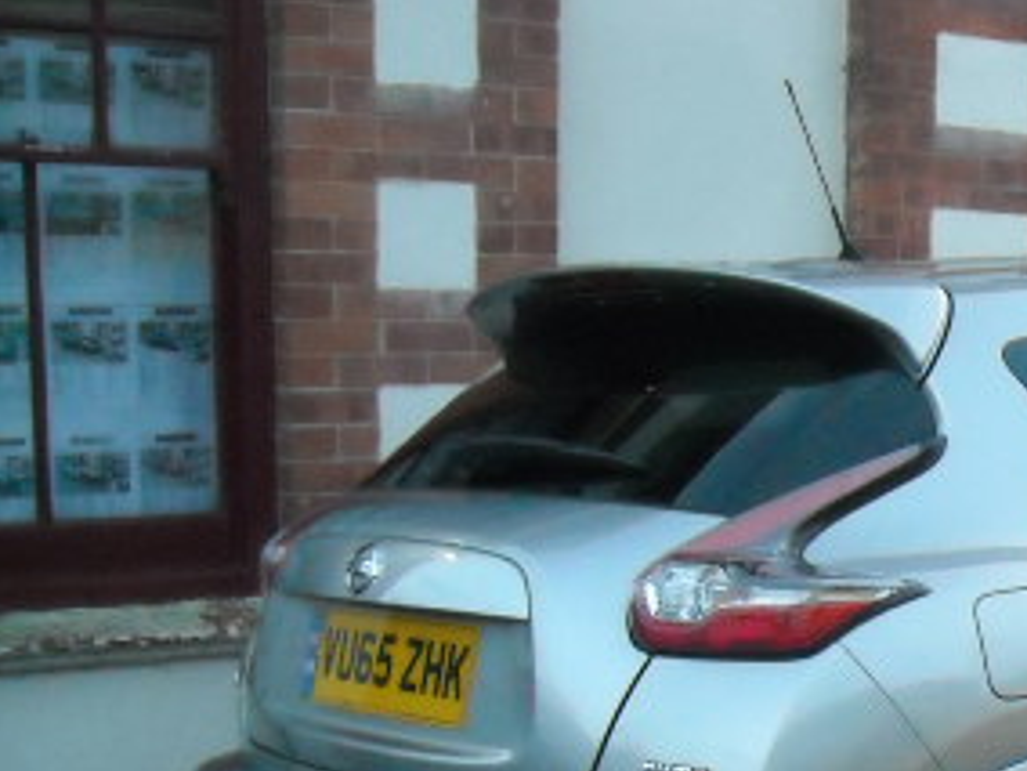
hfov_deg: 23.2
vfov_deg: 18.1
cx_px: 1125
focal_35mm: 79
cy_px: 800
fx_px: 2344
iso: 800
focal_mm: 5.7
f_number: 2.8
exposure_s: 1/105
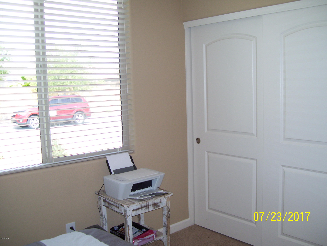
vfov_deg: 39.7
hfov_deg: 51.3
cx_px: 164
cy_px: 123
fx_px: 341
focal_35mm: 36
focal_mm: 6
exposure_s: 1/60
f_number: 2.7
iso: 80
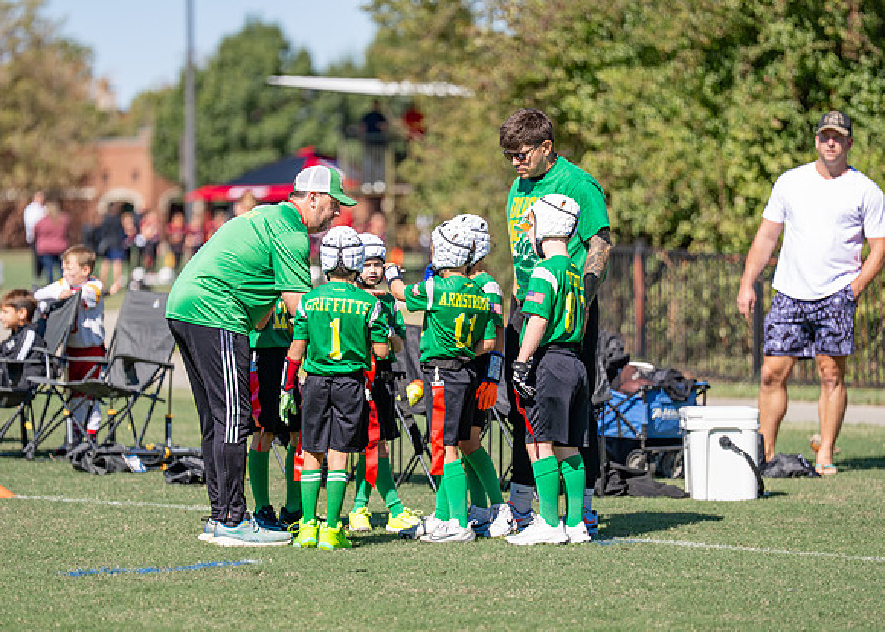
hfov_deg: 10.2
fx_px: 4937
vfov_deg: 7.3
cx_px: 408
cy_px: 322
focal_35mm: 196
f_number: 2.8
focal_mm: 175
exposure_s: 1/3200
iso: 200
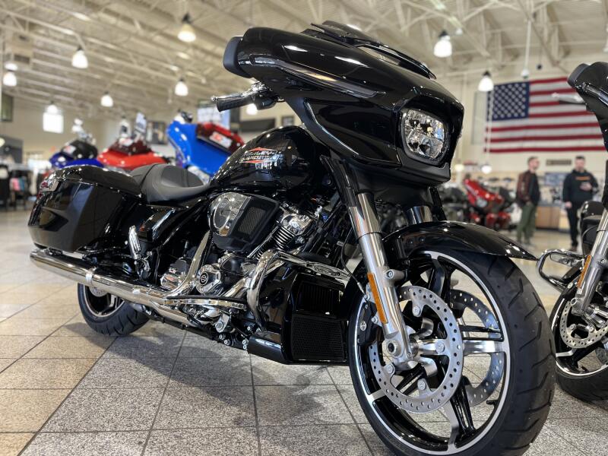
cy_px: 228
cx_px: 304
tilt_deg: -3.8
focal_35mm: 26
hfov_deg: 67.3
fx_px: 457
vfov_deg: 53.1
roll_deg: -2.6
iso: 125
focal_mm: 5.1
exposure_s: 1/60
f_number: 1.6
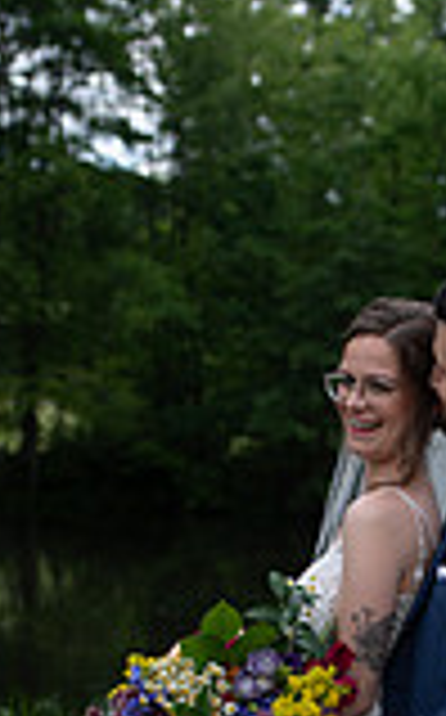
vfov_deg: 19.6
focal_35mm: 101
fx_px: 1970
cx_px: 457
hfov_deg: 12.7
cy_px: 806
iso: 160
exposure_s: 1/2000
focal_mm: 35
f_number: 2.8
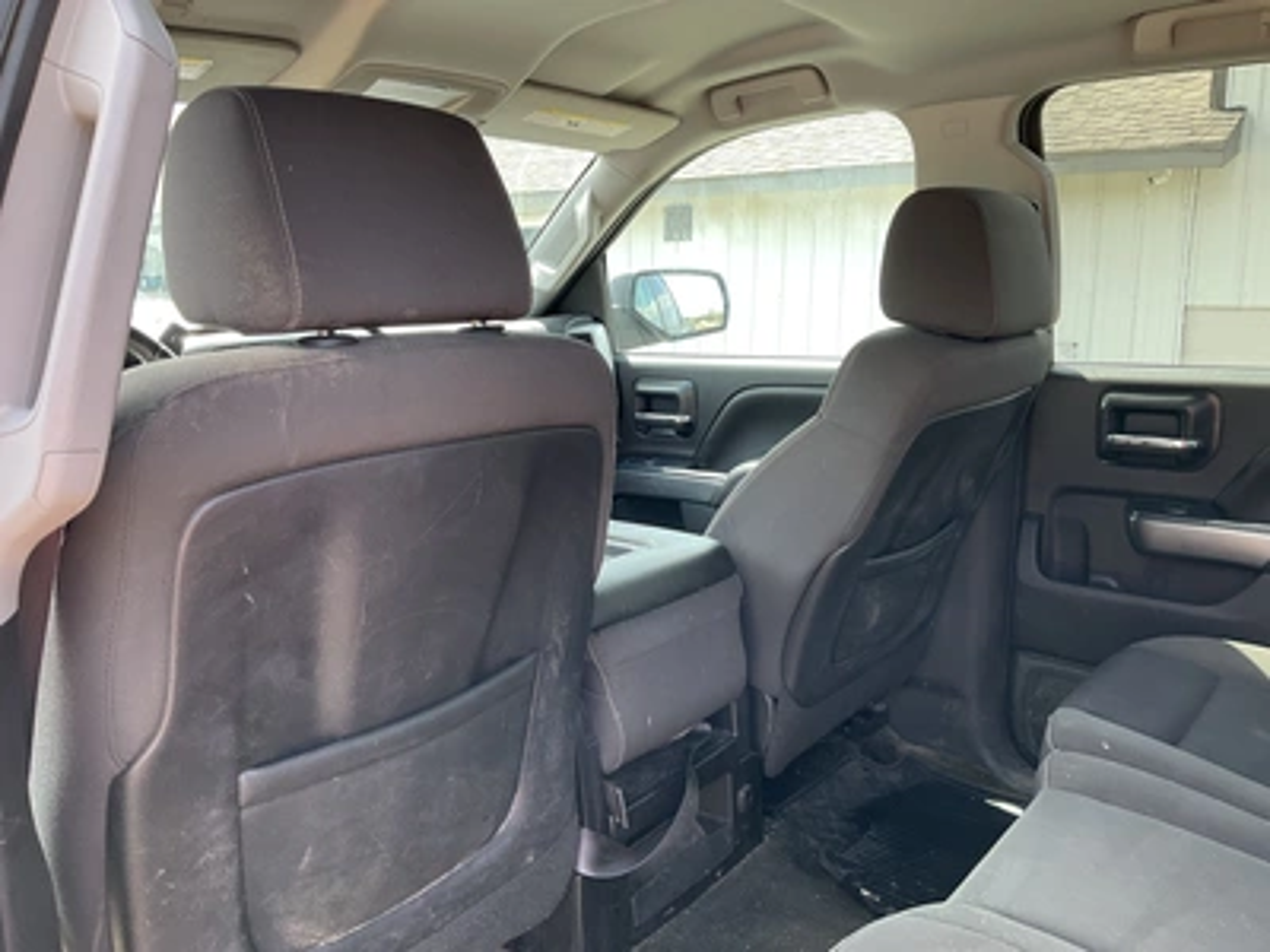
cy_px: 476
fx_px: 1064
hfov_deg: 61.7
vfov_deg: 48.2
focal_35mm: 29
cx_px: 635
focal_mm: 3
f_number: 1.8
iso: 40
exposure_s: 1/122
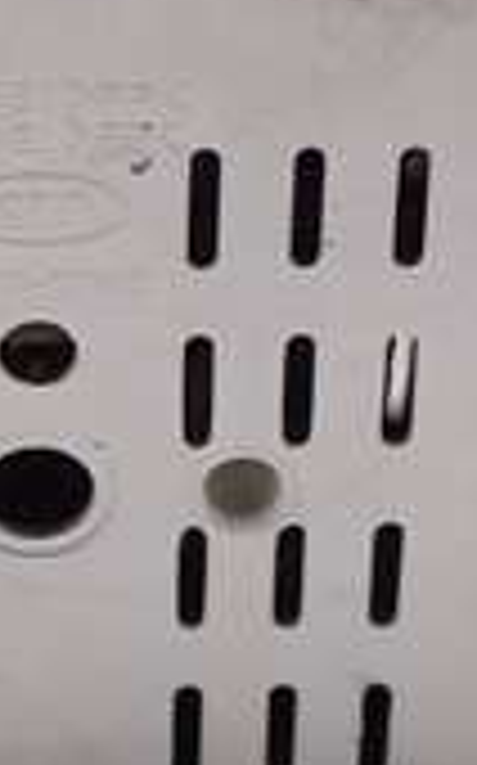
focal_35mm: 180
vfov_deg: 11.6
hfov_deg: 7.2
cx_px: -14
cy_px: 216
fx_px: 3750
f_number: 2.8
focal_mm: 14.4
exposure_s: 1/50
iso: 125
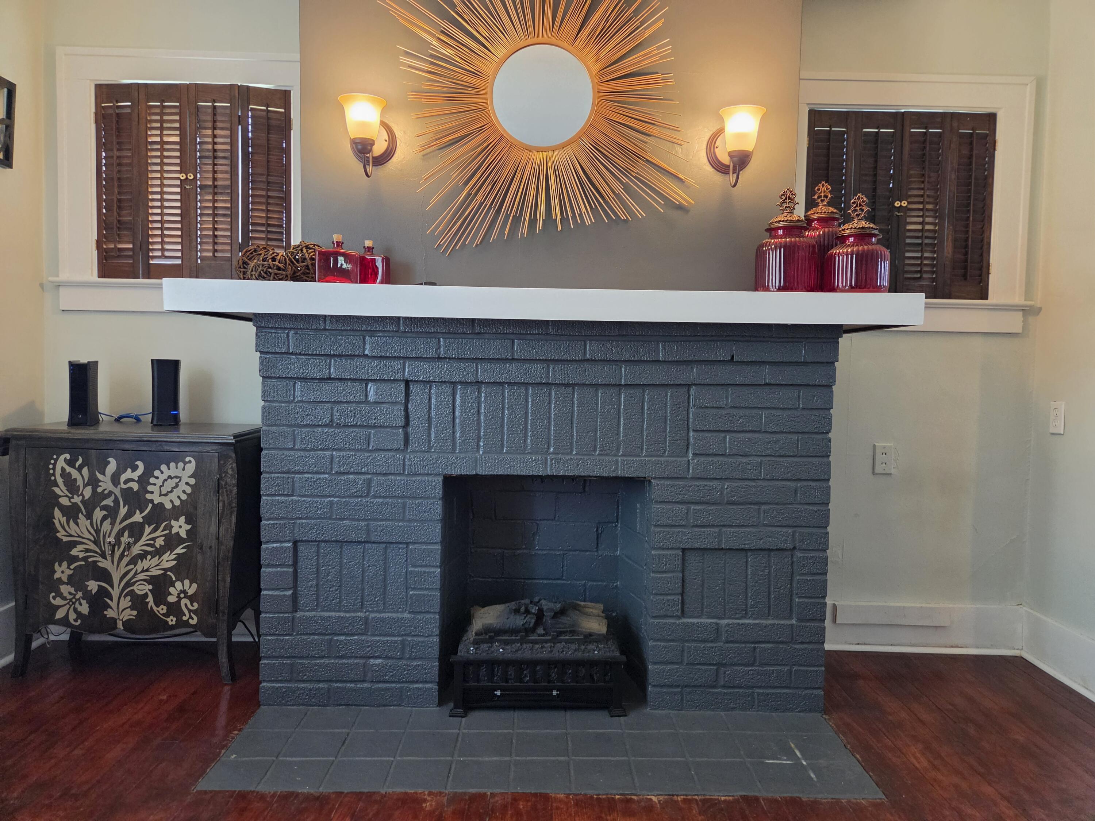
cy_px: 410
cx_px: 548
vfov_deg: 58.9
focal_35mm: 23
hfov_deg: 73.9
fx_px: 728
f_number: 1.8
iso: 640
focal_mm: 5.4
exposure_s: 1/120
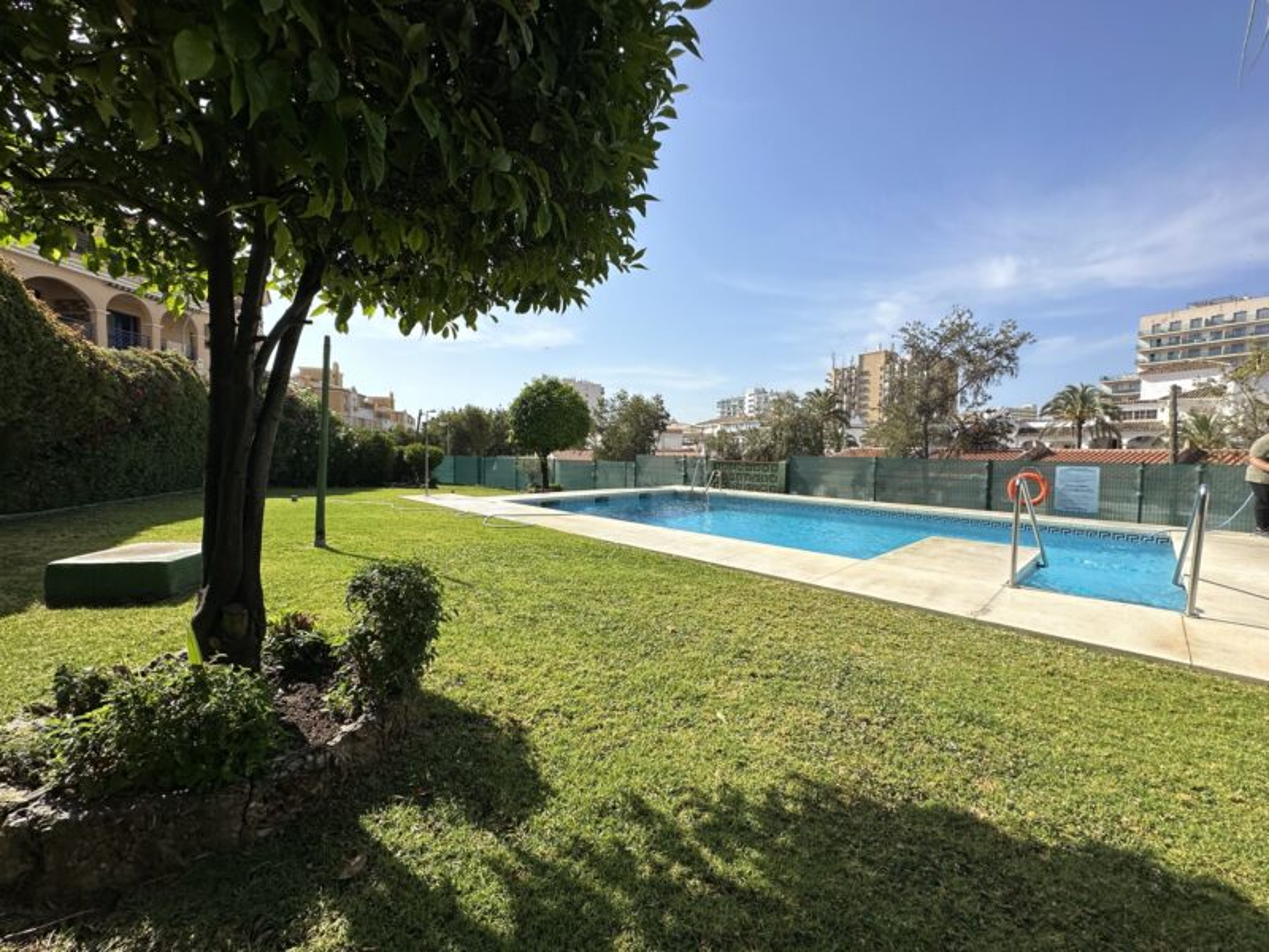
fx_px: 513
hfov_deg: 102.1
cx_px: 634
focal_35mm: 14
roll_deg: -1.2
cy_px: 476
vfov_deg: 85.7
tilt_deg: -3.1
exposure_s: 1/3125
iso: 50
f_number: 2.2
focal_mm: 2.22
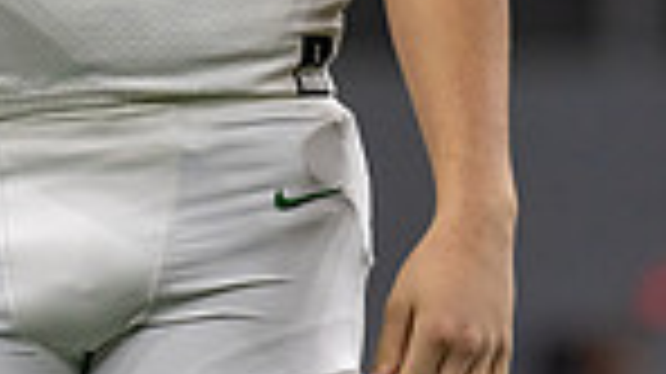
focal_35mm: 878
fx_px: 15494
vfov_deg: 1.4
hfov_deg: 2.5
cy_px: -329
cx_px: 112
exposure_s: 1/1000
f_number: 2.8
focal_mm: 200
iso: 2000
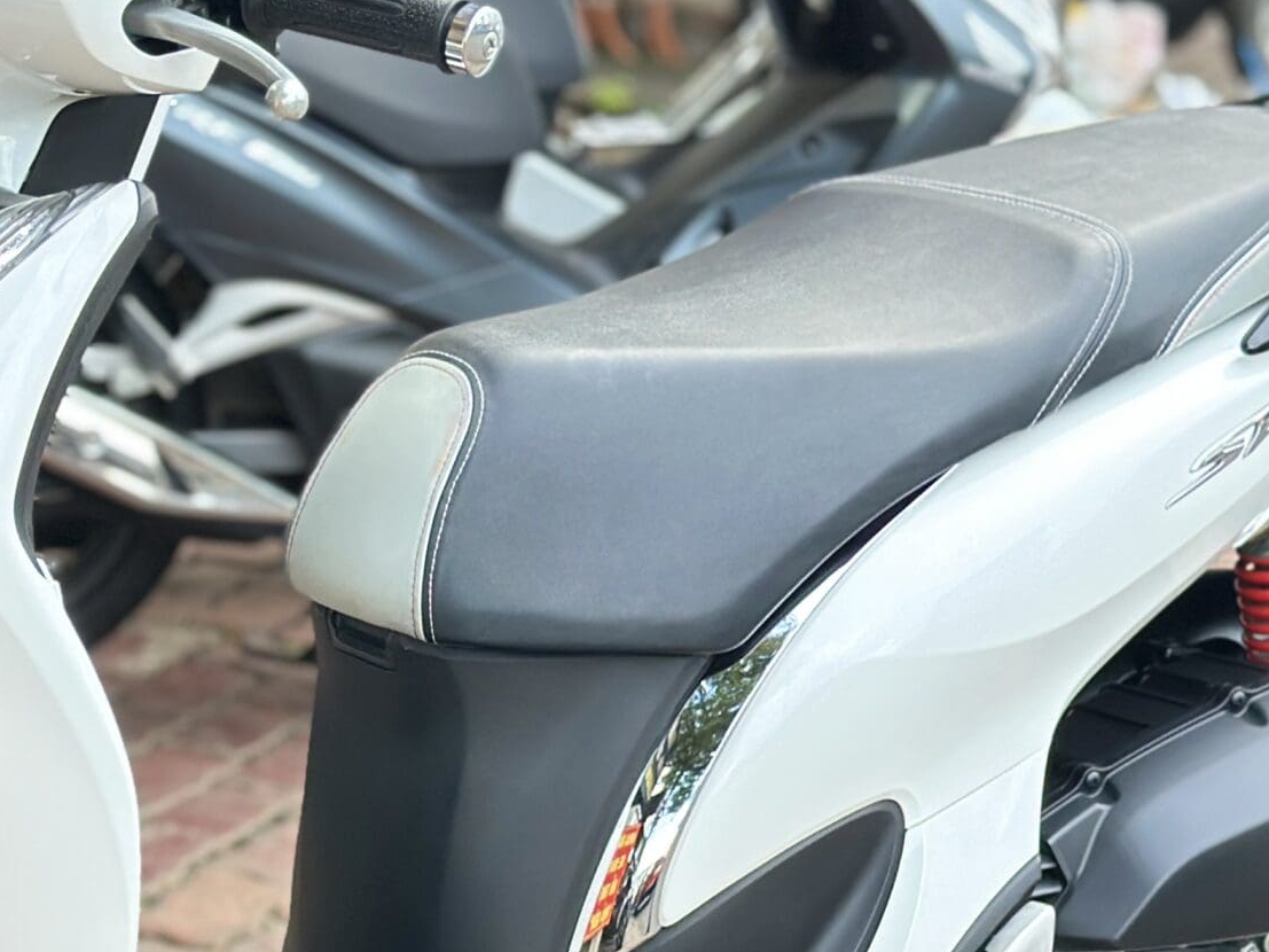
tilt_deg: -14.4
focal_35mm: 111
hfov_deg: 17.5
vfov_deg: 13.2
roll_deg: +0.6
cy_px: 813
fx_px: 4069
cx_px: 216
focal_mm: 6.86
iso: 160
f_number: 1.78
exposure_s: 1/60
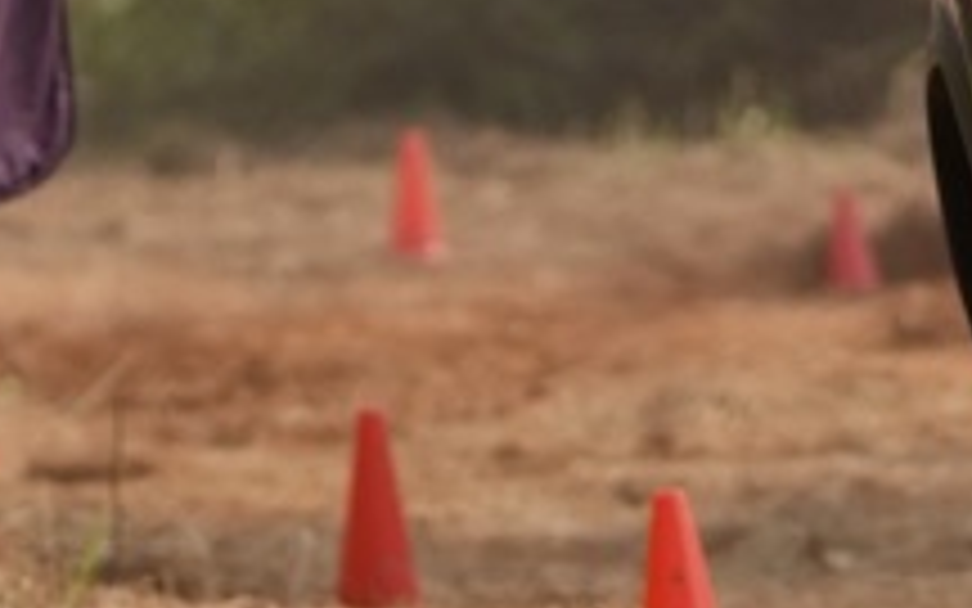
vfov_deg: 1.5
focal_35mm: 890
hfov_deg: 2.4
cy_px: -252
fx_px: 23576
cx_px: 2052
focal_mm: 105
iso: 200
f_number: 2.5
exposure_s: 1/4000
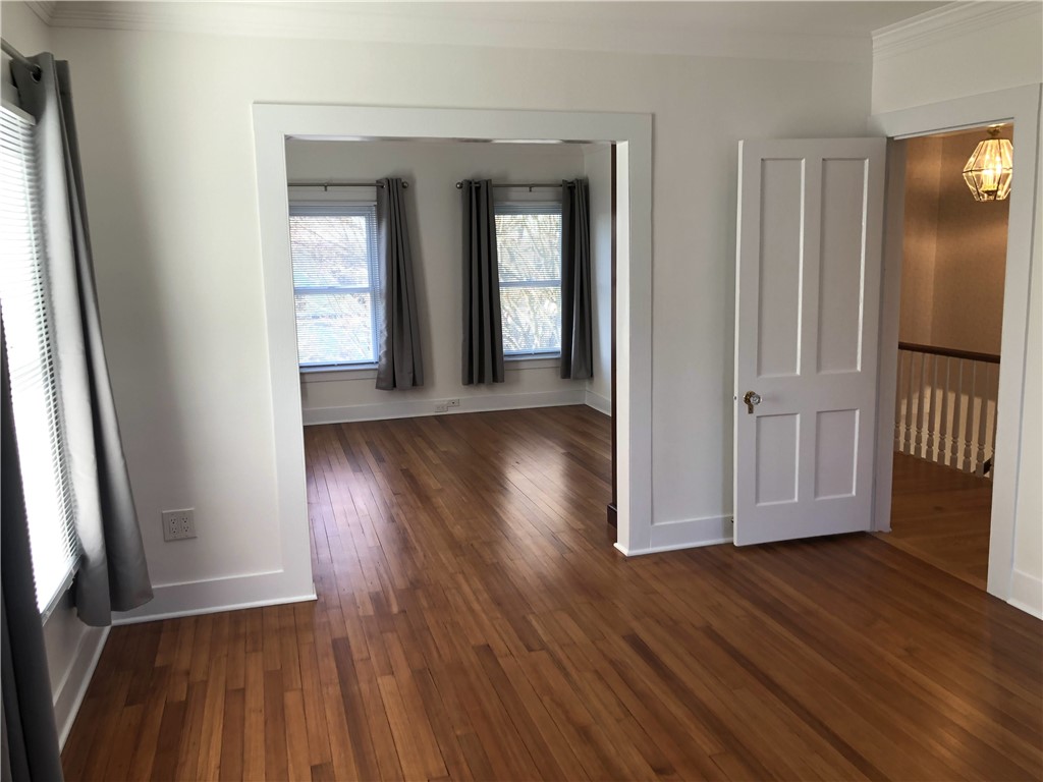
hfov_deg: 63.4
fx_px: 844
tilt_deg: -8.9
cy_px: 391
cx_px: 522
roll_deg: +1.0
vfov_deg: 49.7
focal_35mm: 28
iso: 50
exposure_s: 1/120
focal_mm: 3.99
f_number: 1.8
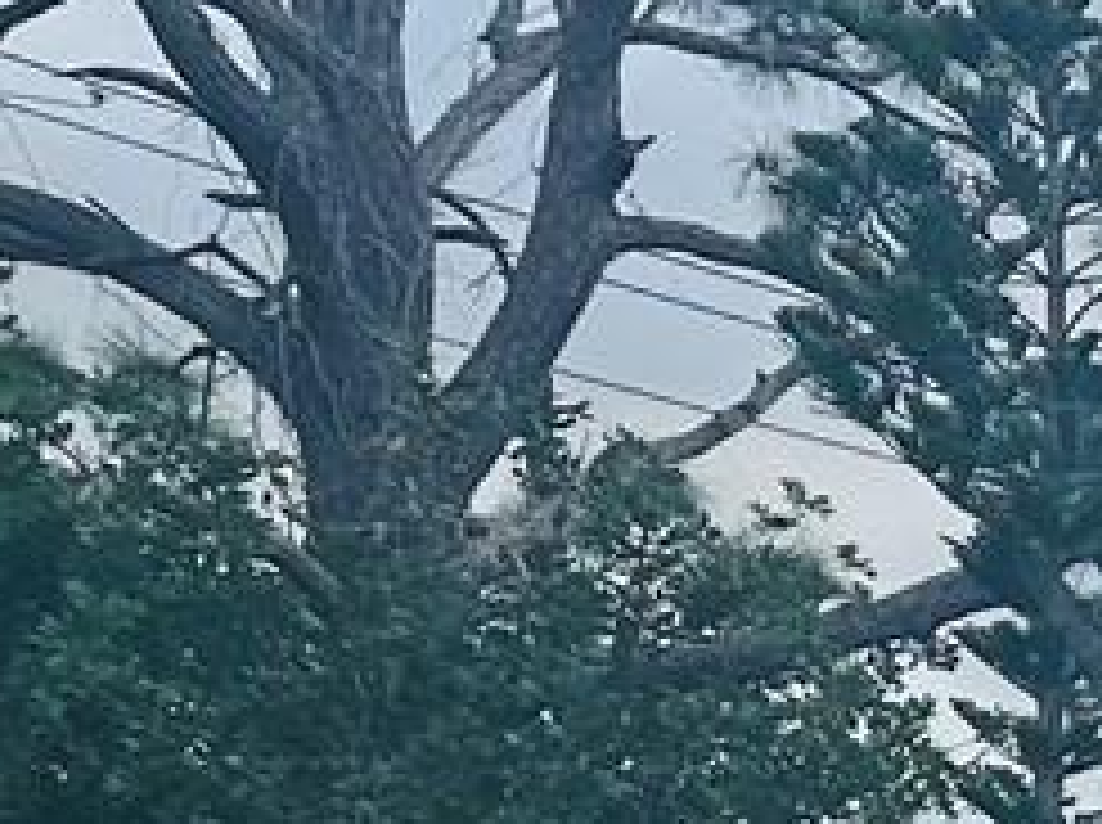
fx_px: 4991
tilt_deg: +2.6
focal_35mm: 157
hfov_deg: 10.0
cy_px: 1819
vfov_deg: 8.7
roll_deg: -0.7
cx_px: 3090
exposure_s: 1/1562
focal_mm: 6.86
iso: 80
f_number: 1.78
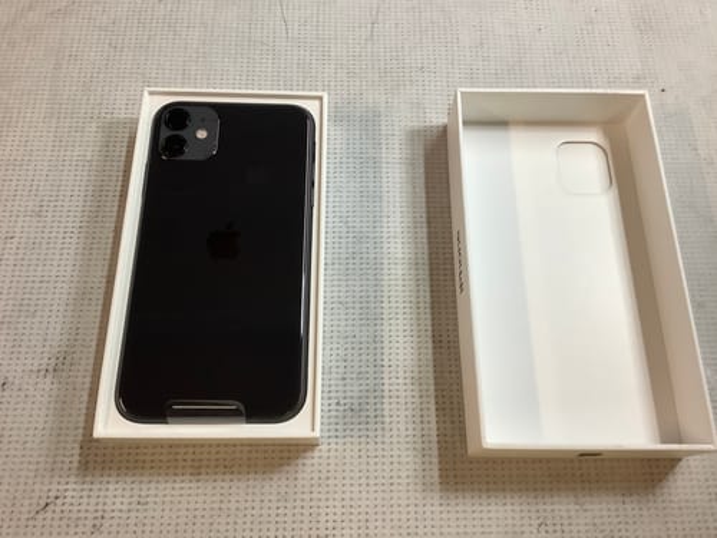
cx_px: 358
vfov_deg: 45.4
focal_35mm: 31
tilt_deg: -66.7
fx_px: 642
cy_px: 269
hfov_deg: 58.4
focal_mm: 3.3
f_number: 2.4
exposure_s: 1/50
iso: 100
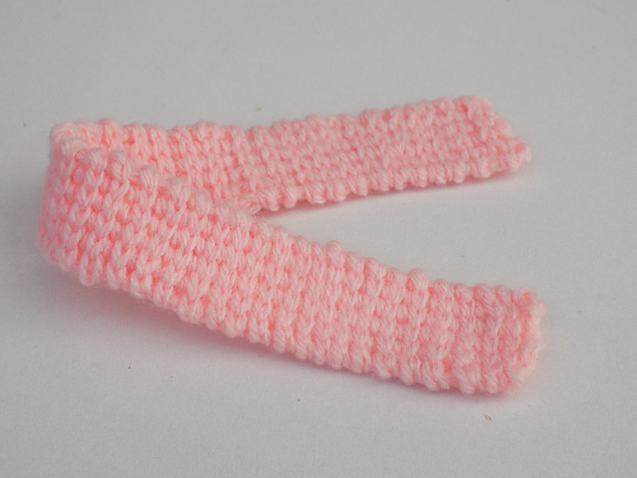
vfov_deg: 24.8
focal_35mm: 59
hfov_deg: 32.7
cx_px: 318
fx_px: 1086
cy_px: 239
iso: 80
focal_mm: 10.5
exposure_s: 1/320
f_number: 4
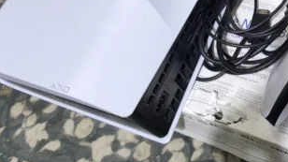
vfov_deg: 22.8
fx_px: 397
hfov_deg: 36.9
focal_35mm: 52
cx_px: 268
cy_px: 37
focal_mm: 6.57
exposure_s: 1/50.1
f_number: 1.6
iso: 320
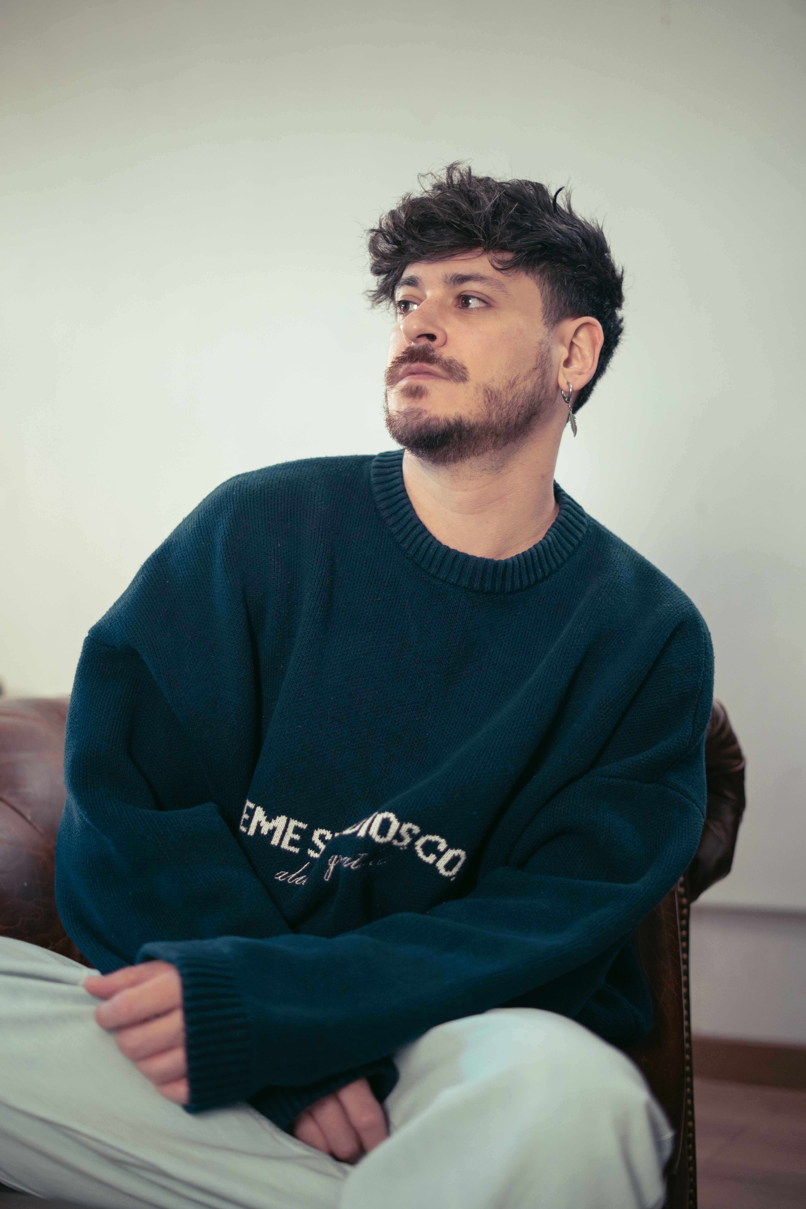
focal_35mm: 50
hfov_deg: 27.0
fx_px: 1679
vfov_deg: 39.6
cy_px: 604
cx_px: 403
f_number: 1.8
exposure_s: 1/200
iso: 1250
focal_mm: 50
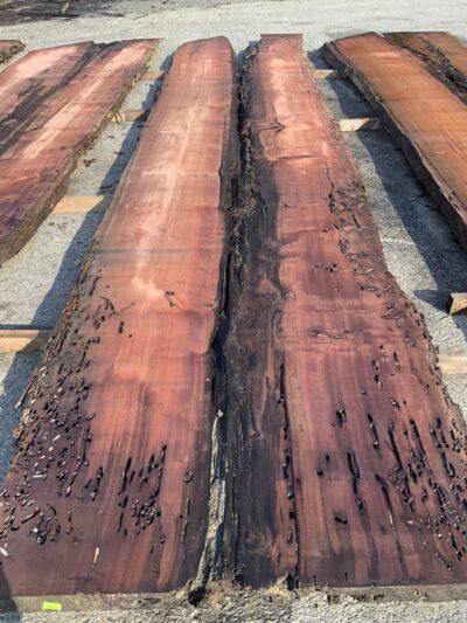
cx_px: 234
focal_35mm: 29
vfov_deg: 61.6
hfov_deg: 48.2
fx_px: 521
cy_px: 312
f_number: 1.8
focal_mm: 3
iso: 16
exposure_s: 1/397
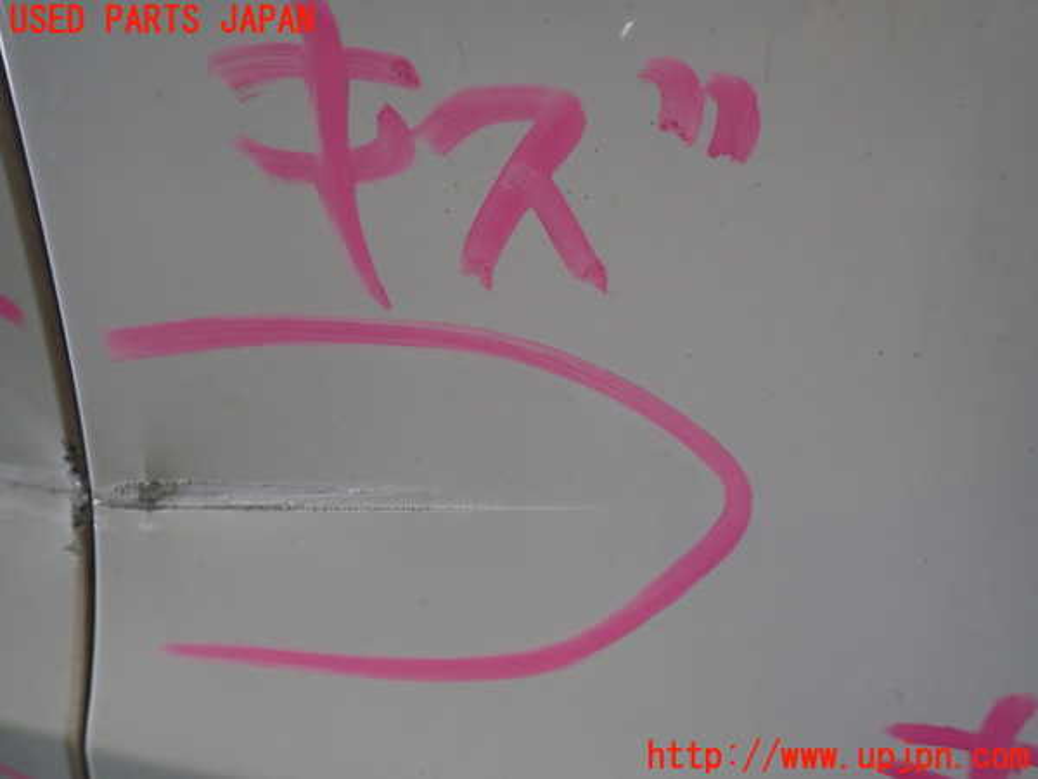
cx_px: 519
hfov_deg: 69.4
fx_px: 750
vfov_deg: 54.9
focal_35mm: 25
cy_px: 390
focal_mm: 4.5
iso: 200
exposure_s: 1/60
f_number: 2
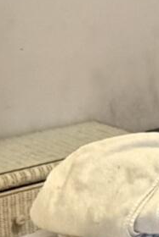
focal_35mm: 104
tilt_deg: -11.2
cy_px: 118
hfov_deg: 12.4
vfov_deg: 19.6
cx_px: 254
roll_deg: +1.1
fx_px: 688
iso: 1000
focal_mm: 2.22
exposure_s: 1/60
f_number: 2.2
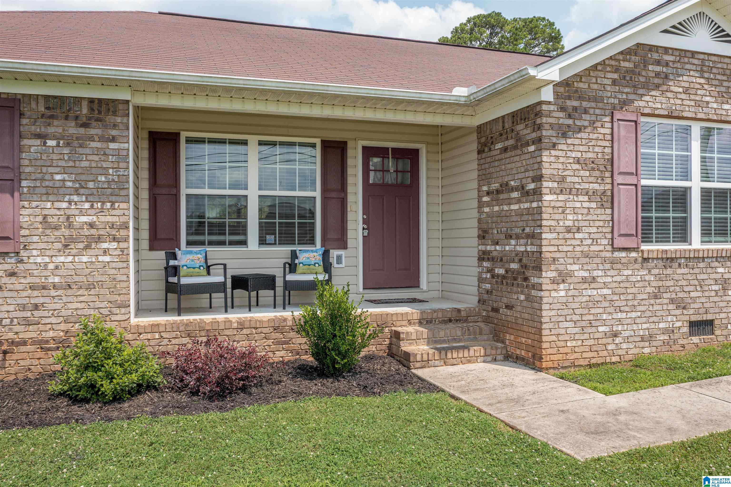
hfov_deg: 65.5
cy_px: 244
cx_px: 366
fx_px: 568
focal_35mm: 28
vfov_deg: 46.4
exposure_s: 1/500
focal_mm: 10.26
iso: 100
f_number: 4.5
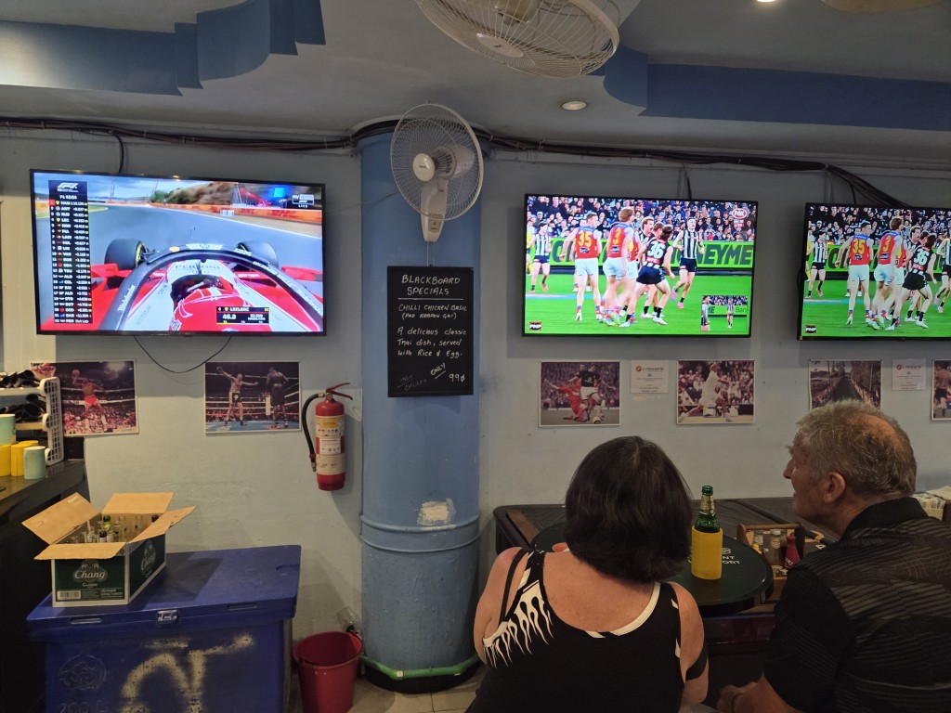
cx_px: 476
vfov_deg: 58.9
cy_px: 356
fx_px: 632
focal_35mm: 23
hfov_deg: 73.9
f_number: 1.8
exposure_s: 1/100
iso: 640
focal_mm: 5.4
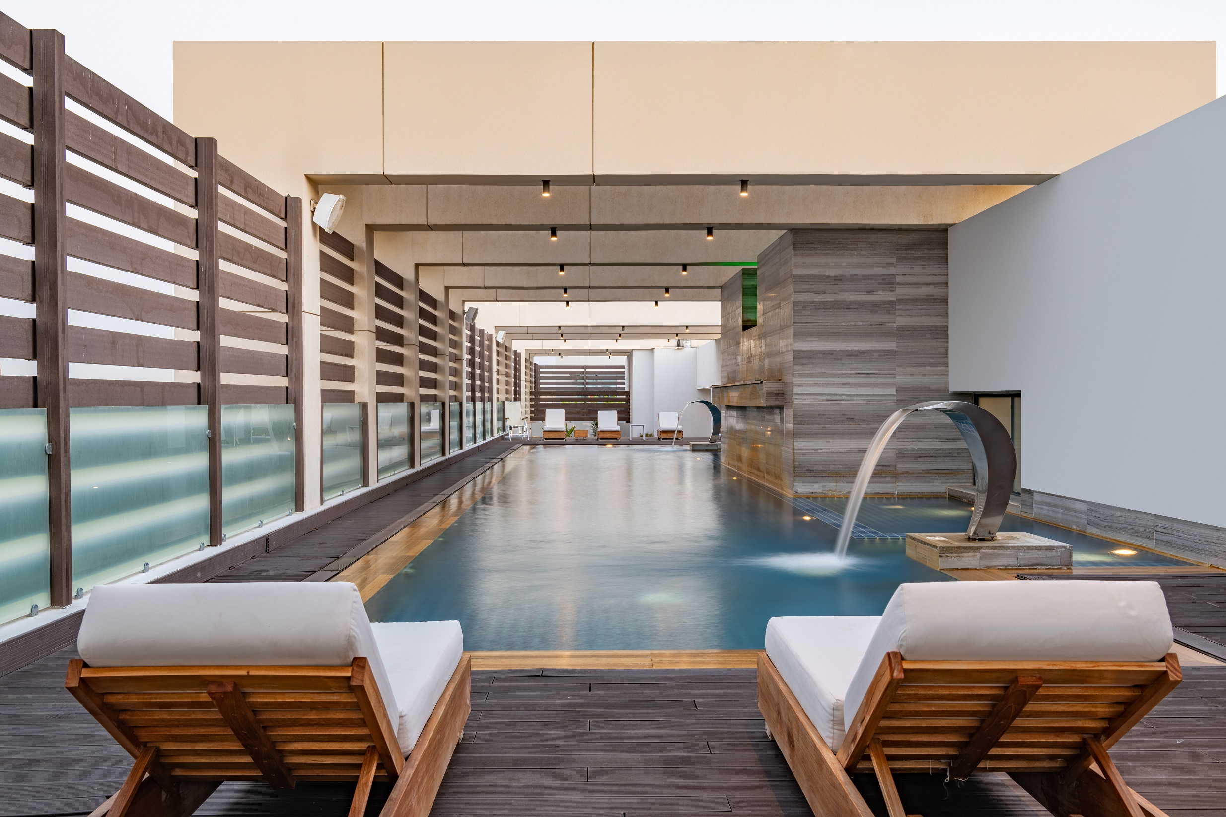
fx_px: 1192
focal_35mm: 35
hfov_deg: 54.4
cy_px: 408
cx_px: 613
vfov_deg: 37.9
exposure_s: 1/2
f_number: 11
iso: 31
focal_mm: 35
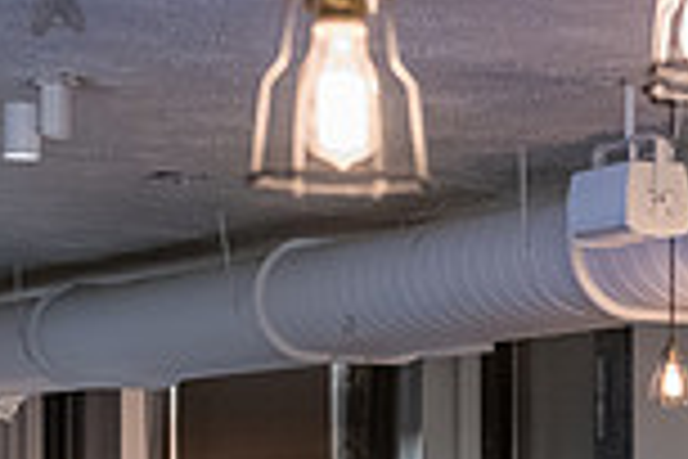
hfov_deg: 13.6
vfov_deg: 9.2
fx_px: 2790
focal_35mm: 146
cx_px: 850
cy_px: 603
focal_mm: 35
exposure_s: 1/320
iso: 8000
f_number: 3.5
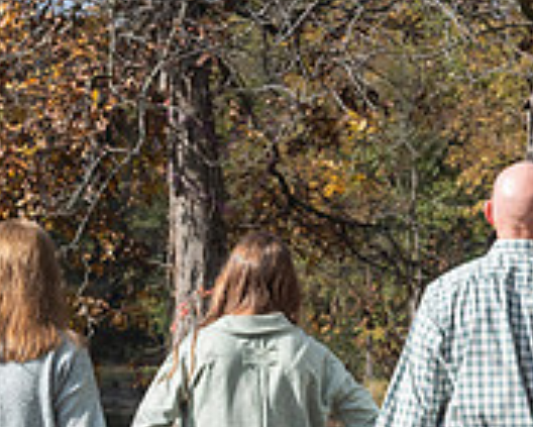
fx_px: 4404
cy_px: 542
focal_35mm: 279
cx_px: 243
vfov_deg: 5.5
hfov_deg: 6.9
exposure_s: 1/640
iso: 800
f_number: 14
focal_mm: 85
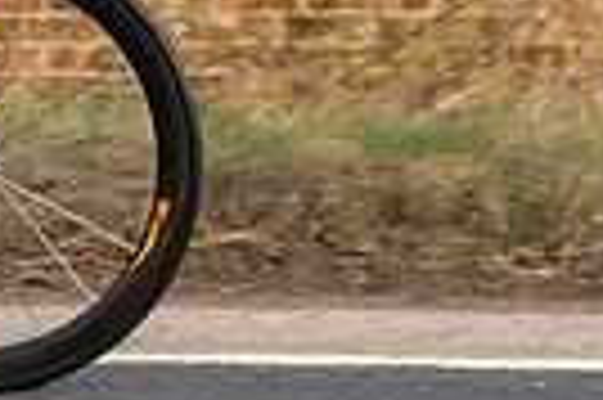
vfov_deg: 4.1
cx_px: -130
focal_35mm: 330
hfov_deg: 6.2
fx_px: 5521
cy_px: -393
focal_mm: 74
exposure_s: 1/800
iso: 100
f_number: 3.5
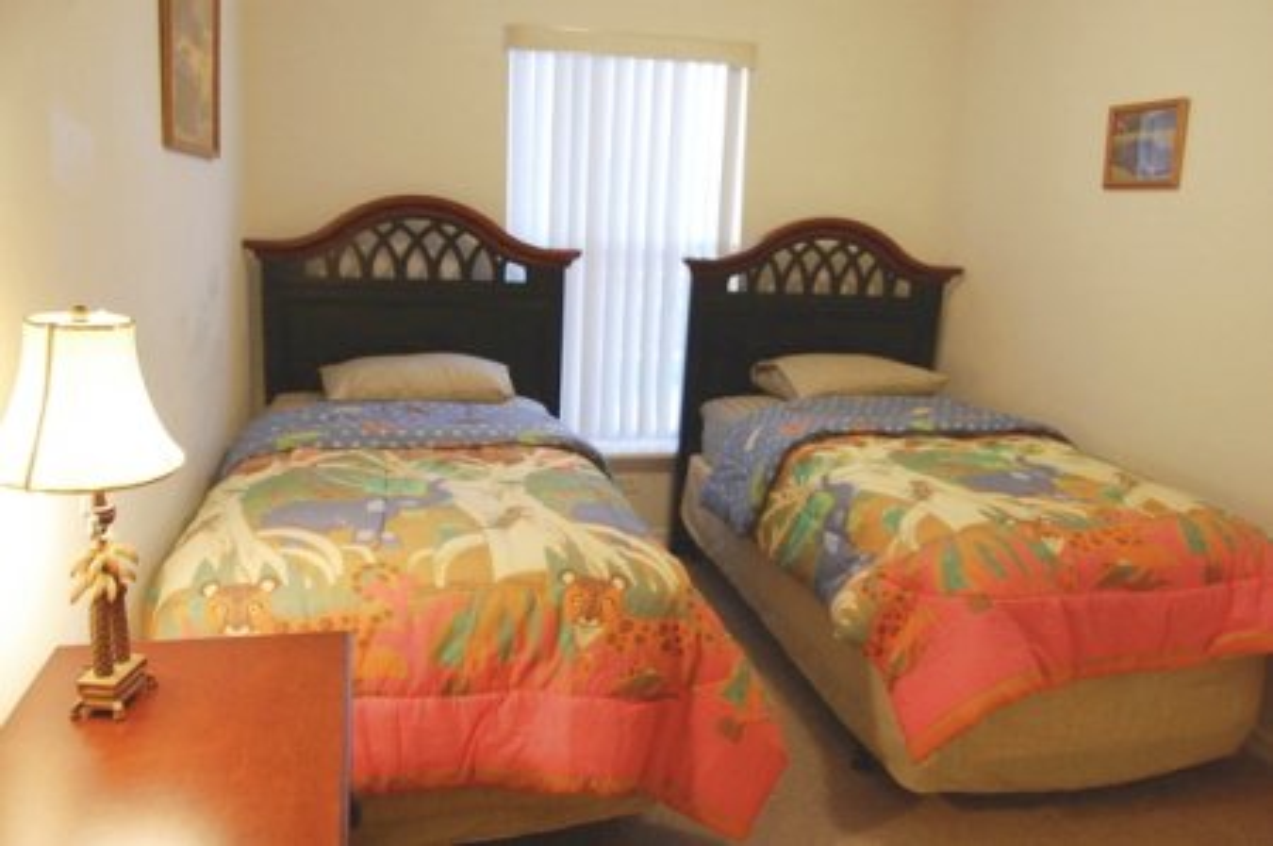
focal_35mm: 27
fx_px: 954
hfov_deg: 67.4
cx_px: 636
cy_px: 423
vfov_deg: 47.8
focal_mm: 18
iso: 1600
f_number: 5.6
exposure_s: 1/30
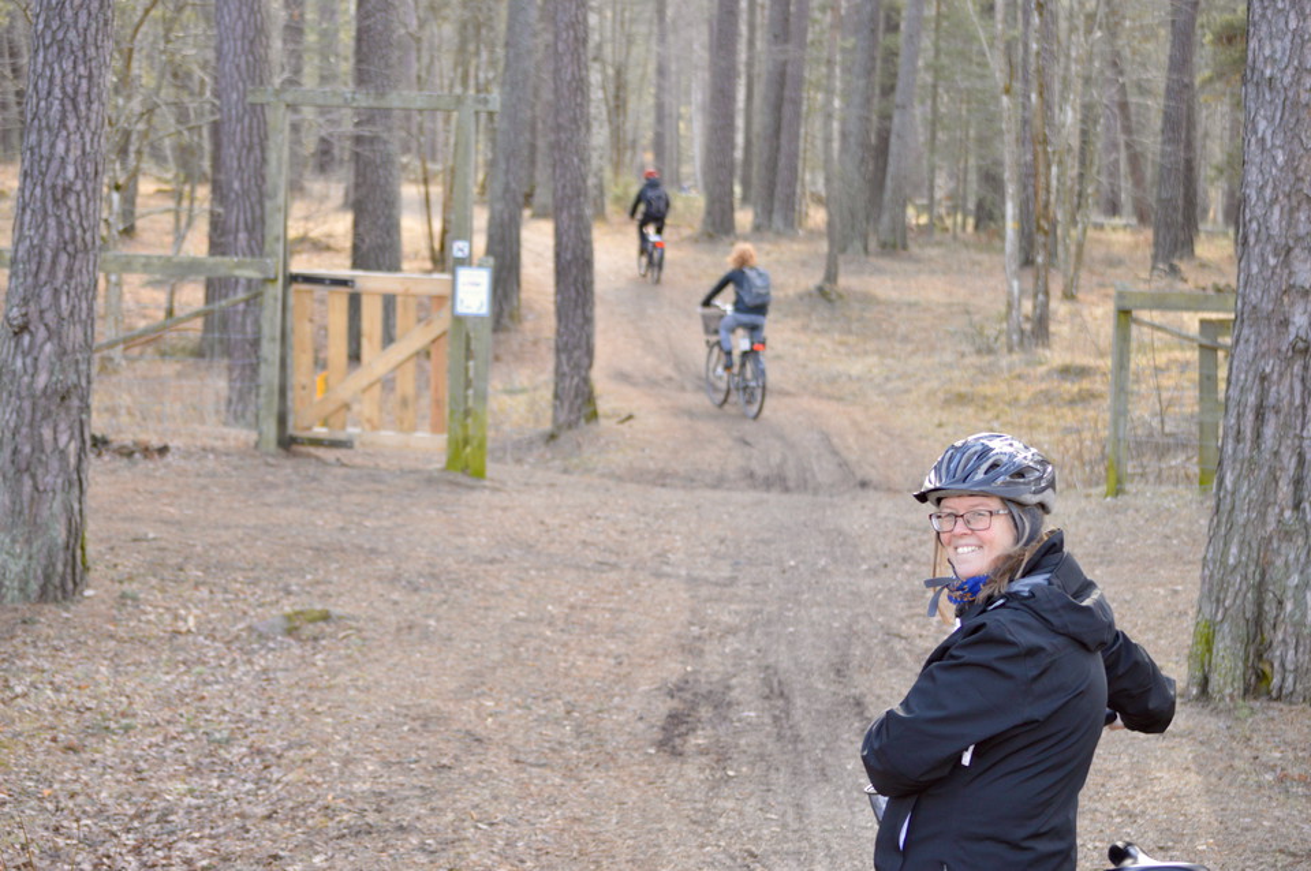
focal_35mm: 82
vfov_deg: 16.5
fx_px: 3001
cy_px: 436
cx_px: 656
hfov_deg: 24.6
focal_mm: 55
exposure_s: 1/60
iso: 400
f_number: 4
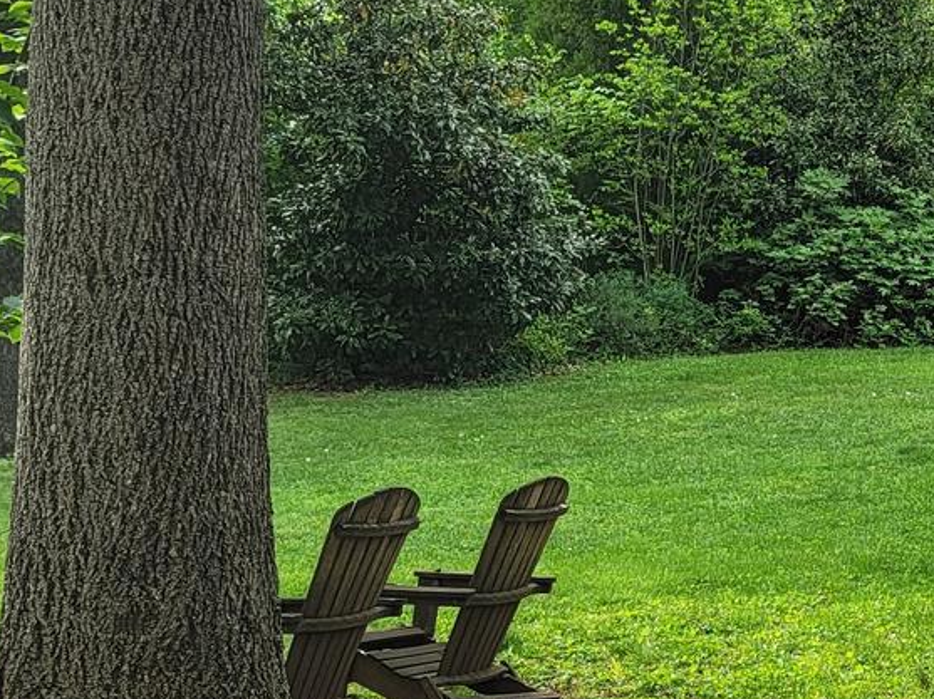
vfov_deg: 16.0
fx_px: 2481
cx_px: 733
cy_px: 268
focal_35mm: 92
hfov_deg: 21.1
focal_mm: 7
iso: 20
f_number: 1.8
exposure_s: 1/135
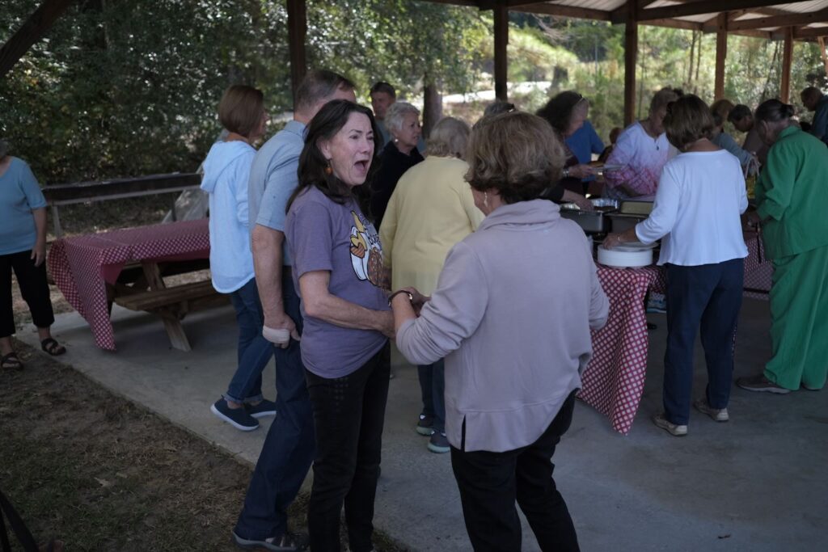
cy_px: 276
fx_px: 805
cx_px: 414
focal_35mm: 35
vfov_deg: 37.9
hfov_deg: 54.4
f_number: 2.2
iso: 160
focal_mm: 23
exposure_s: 1/500
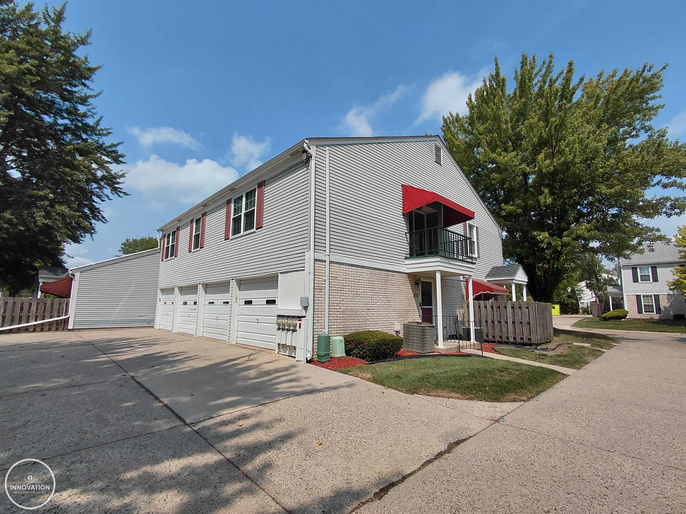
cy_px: 257
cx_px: 343
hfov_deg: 94.5
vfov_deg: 78.1
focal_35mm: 16
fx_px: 317
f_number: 2.2
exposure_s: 1/3434
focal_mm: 1.64
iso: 40
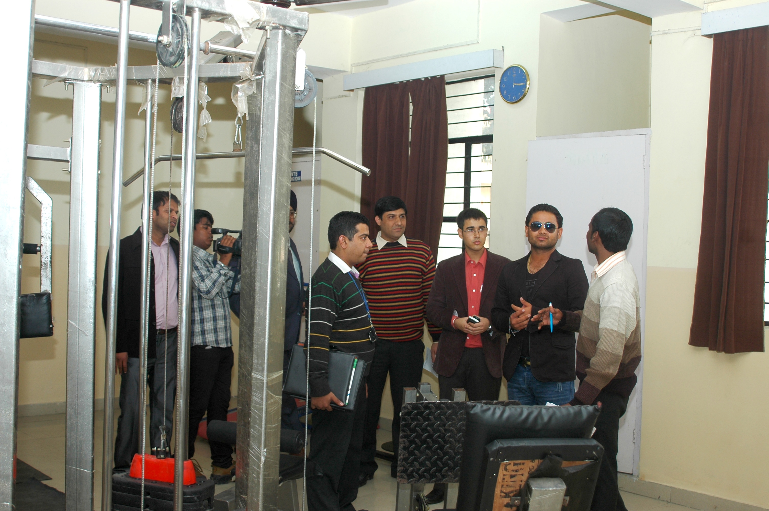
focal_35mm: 42
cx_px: 384
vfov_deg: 31.8
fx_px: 896
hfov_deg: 46.4
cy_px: 256
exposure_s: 1/60
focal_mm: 28
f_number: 4
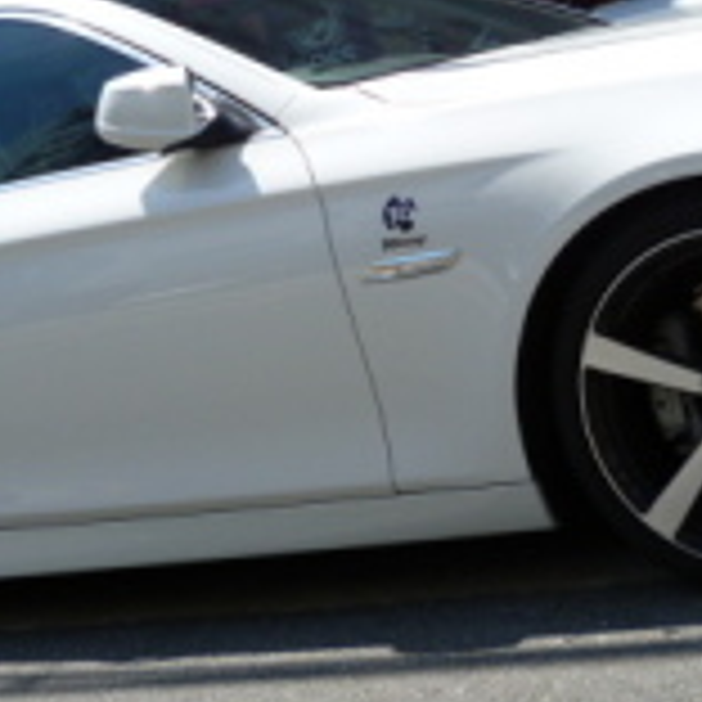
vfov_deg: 23.6
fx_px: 1675
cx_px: 387
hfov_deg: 23.7
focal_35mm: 73
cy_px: 284
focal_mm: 5.4
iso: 80
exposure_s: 1/640
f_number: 2.9
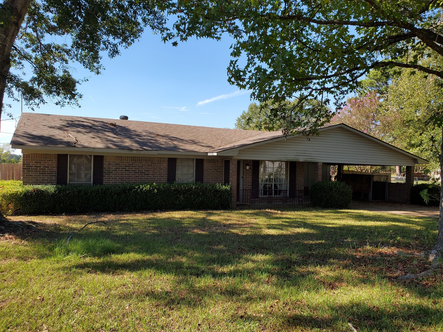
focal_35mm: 27
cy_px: 161
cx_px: 216
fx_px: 346
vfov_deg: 51.3
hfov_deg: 65.3
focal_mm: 4.3
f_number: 2.4
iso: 50
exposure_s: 1/1064
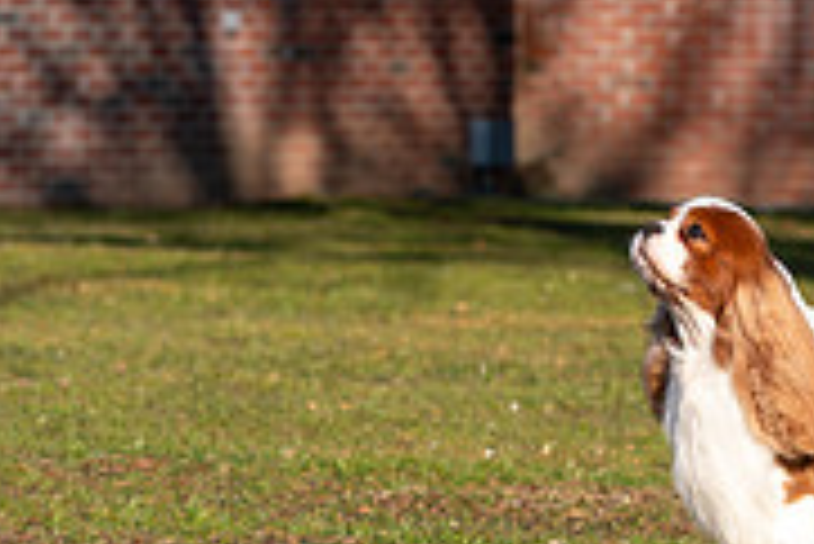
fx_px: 6608
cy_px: 128
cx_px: 675
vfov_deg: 4.7
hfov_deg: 7.0
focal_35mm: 292
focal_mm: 91
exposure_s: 1/1000
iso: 100
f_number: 4.5
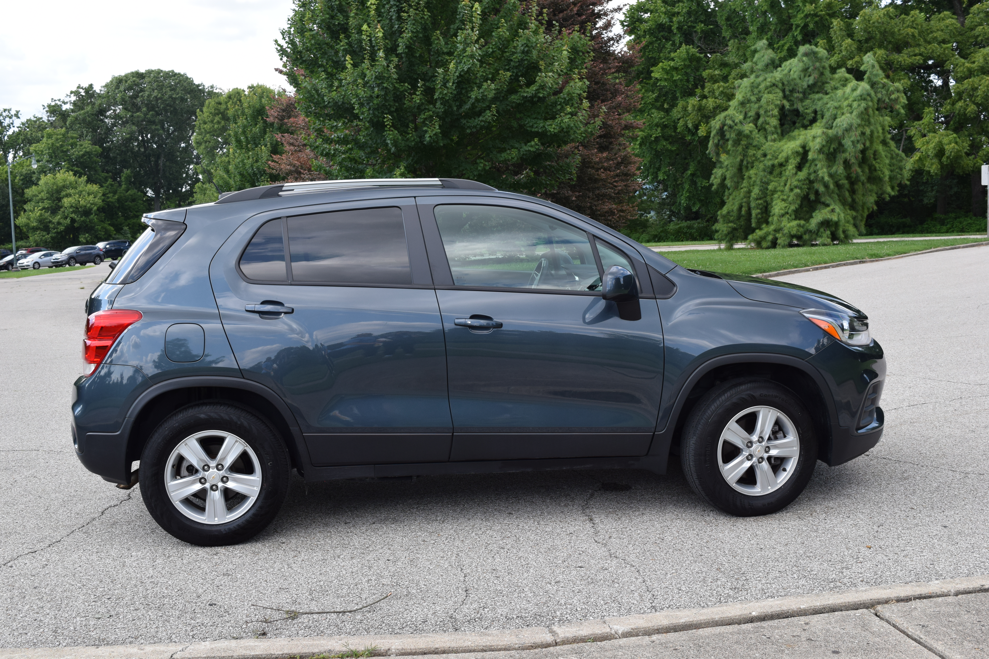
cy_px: 330
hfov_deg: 46.4
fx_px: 1154
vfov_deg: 31.9
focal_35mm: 42
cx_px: 494
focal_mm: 28
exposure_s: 1/250
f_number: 8
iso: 250
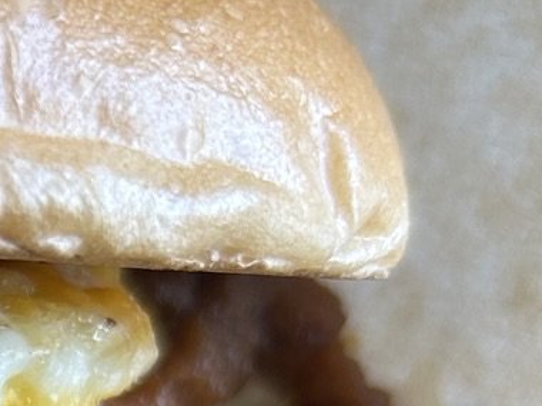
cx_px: -468
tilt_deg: -65.5
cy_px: 702
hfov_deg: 12.9
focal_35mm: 137
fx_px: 2145
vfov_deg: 10.3
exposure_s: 1/164
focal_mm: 5.7
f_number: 1.5
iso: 40
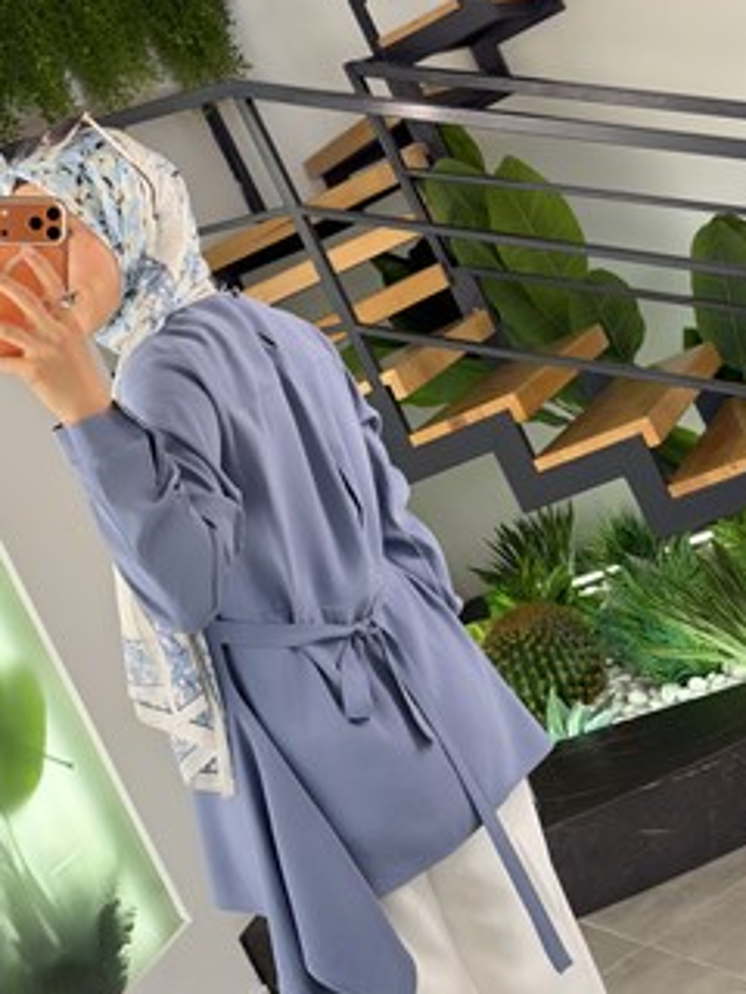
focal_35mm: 62
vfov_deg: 31.1
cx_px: 280
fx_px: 1782
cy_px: 402
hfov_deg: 23.6
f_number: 1.78
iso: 80
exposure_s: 1/127
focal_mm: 6.76
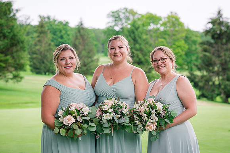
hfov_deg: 23.9
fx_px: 543
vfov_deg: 16.1
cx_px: 115
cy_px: 76
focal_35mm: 85
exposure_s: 1/1250
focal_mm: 85
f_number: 3.5
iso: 500
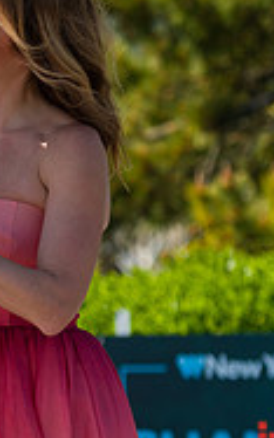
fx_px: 4381
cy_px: 91
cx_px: -255
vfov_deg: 5.7
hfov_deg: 3.6
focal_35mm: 367
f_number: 5
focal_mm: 116
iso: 200
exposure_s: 1/2500
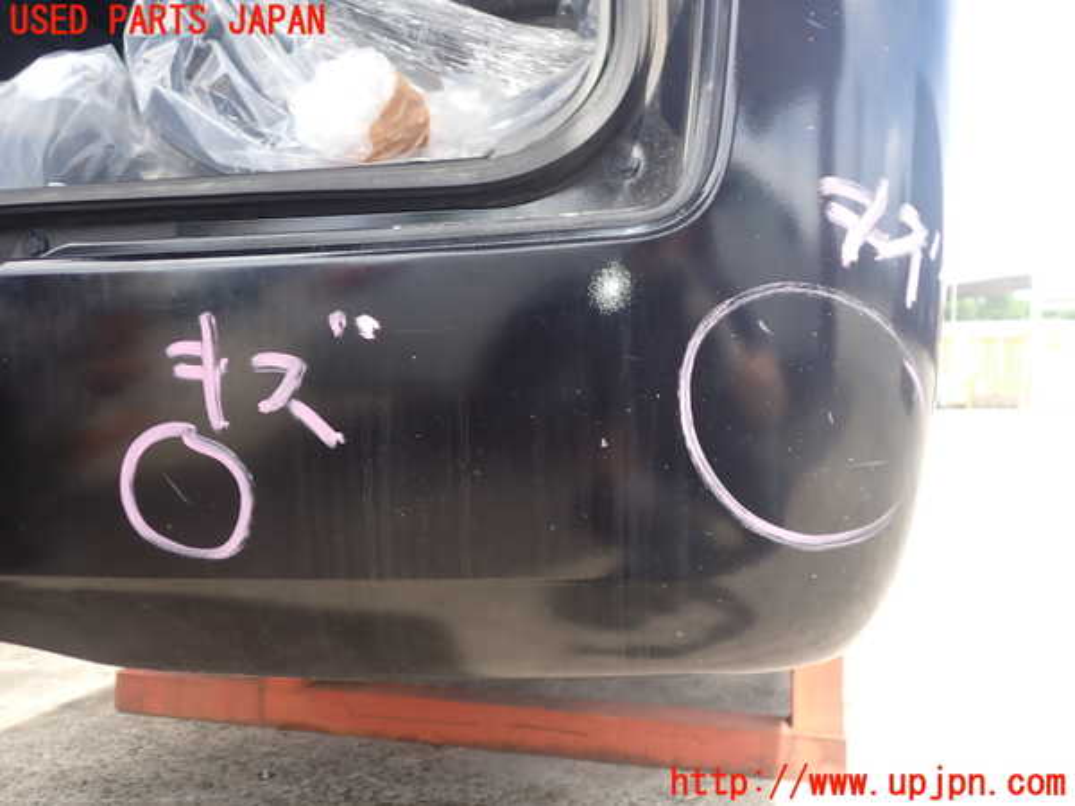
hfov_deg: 60.0
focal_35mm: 30
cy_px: 403
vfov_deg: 46.8
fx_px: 932
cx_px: 538
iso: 100
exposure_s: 1/30
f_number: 6.3
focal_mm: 5.4
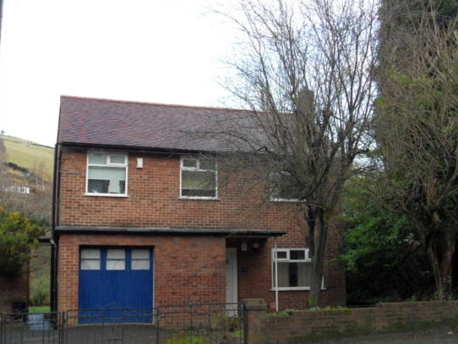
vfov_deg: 33.6
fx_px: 569
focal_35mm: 43
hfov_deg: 43.8
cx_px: 240
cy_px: 180
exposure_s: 1/90
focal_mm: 6.5
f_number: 3.6
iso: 100
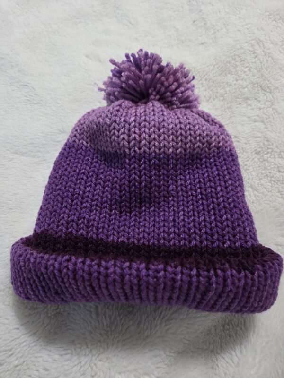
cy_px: 189
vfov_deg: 73.9
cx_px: 142
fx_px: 252
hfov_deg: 58.9
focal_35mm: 23
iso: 1250
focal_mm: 5.4
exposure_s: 1/120
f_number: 1.8
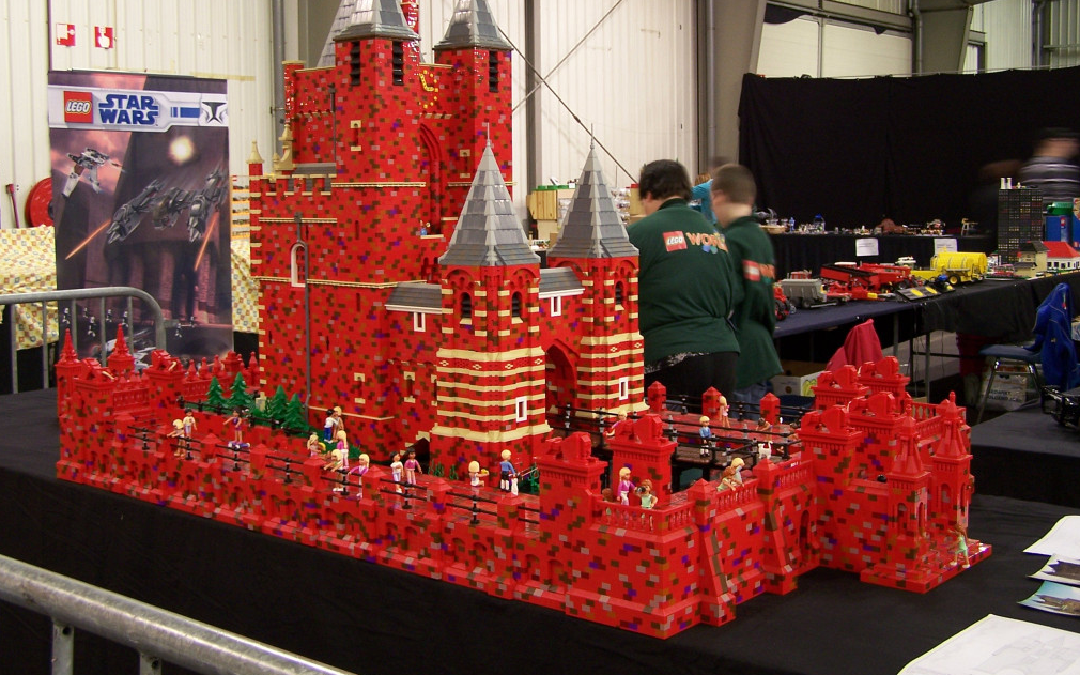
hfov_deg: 46.2
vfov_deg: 29.8
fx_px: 1265
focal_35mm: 43
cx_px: 536
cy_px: 272
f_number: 2.8
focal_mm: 6.7
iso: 80
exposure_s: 1/2
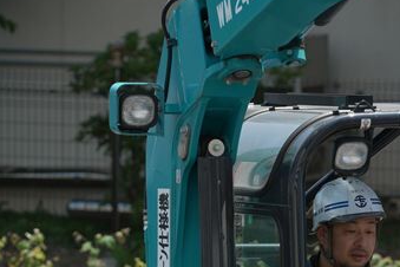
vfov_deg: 3.9
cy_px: 298
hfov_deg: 5.8
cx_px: 317
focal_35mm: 356
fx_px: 3955
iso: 125
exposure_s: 1/400
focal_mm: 151
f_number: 5.6
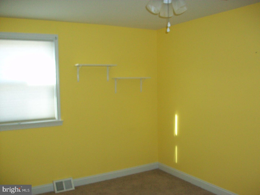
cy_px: 98
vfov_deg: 41.8
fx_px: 255
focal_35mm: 34
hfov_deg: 54.0
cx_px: 130
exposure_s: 1/60
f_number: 2.8
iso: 120
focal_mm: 5.7
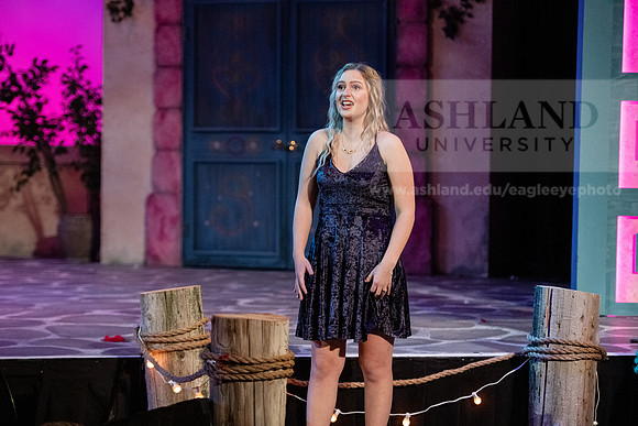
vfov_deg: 13.7
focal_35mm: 100
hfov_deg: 20.4
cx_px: 319
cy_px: 213
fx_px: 1773
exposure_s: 1/250
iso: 6400
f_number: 2.8
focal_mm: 100
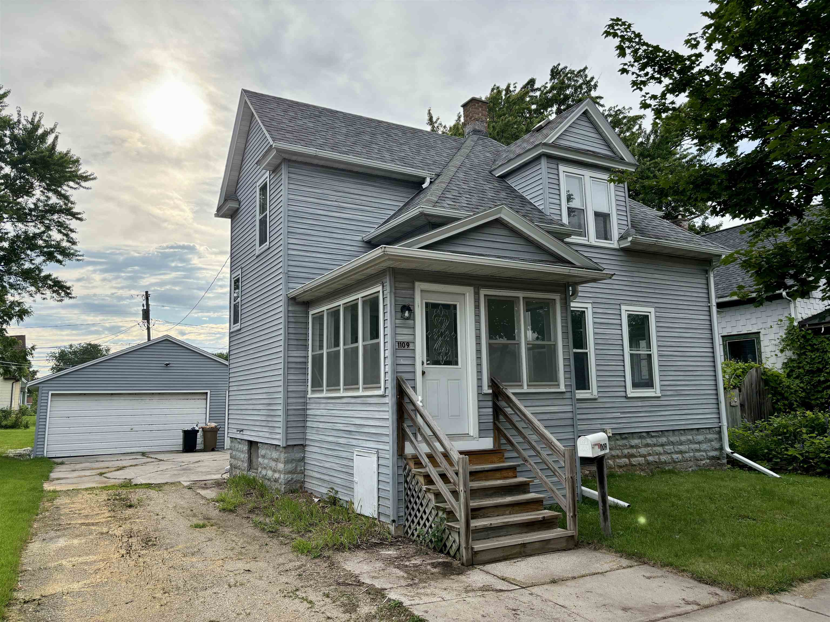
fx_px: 623
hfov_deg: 67.3
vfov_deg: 53.1
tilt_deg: +7.7
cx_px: 415
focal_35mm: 26
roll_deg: +0.1
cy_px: 311
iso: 50
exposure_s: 1/1499
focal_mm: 5.96
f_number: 1.6
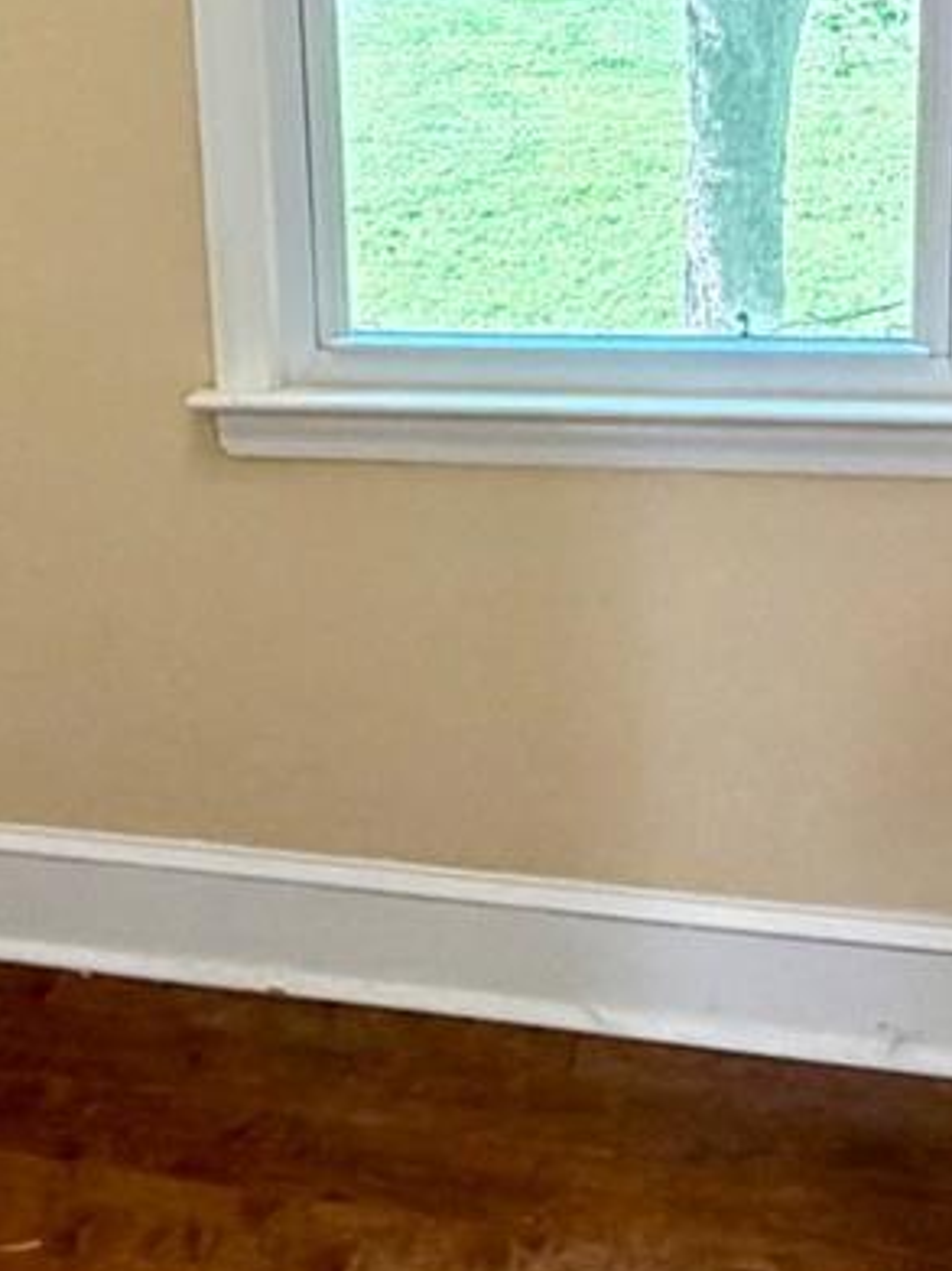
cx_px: 97
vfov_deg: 34.3
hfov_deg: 25.7
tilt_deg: -11.6
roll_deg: +4.6
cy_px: 328
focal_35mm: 55
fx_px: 2018
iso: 400
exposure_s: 1/60
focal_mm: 2.22
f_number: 2.2
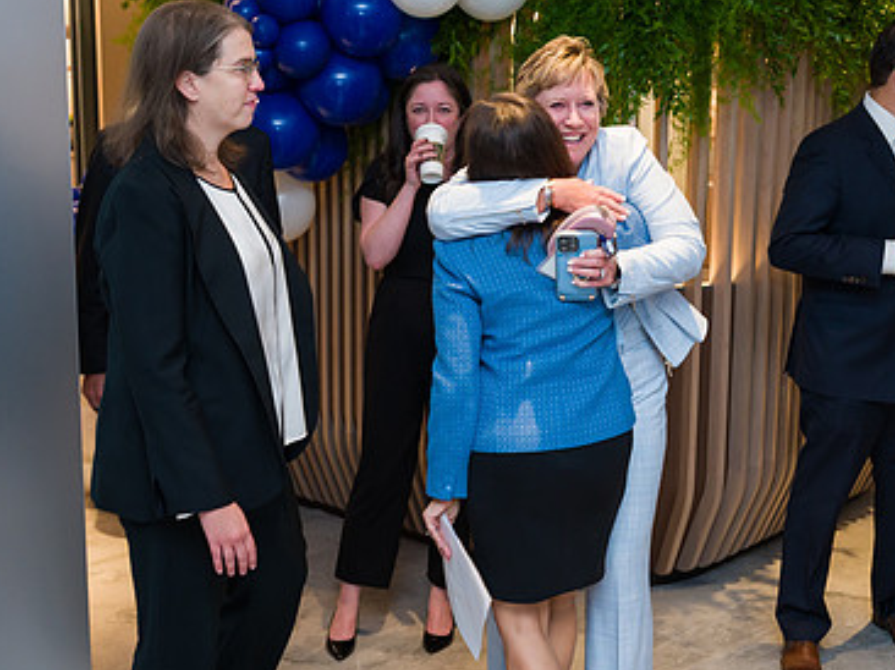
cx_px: 451
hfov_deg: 38.2
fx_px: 1292
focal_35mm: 50
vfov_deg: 29.1
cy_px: 315
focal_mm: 30
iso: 1000
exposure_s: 1/200
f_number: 3.5
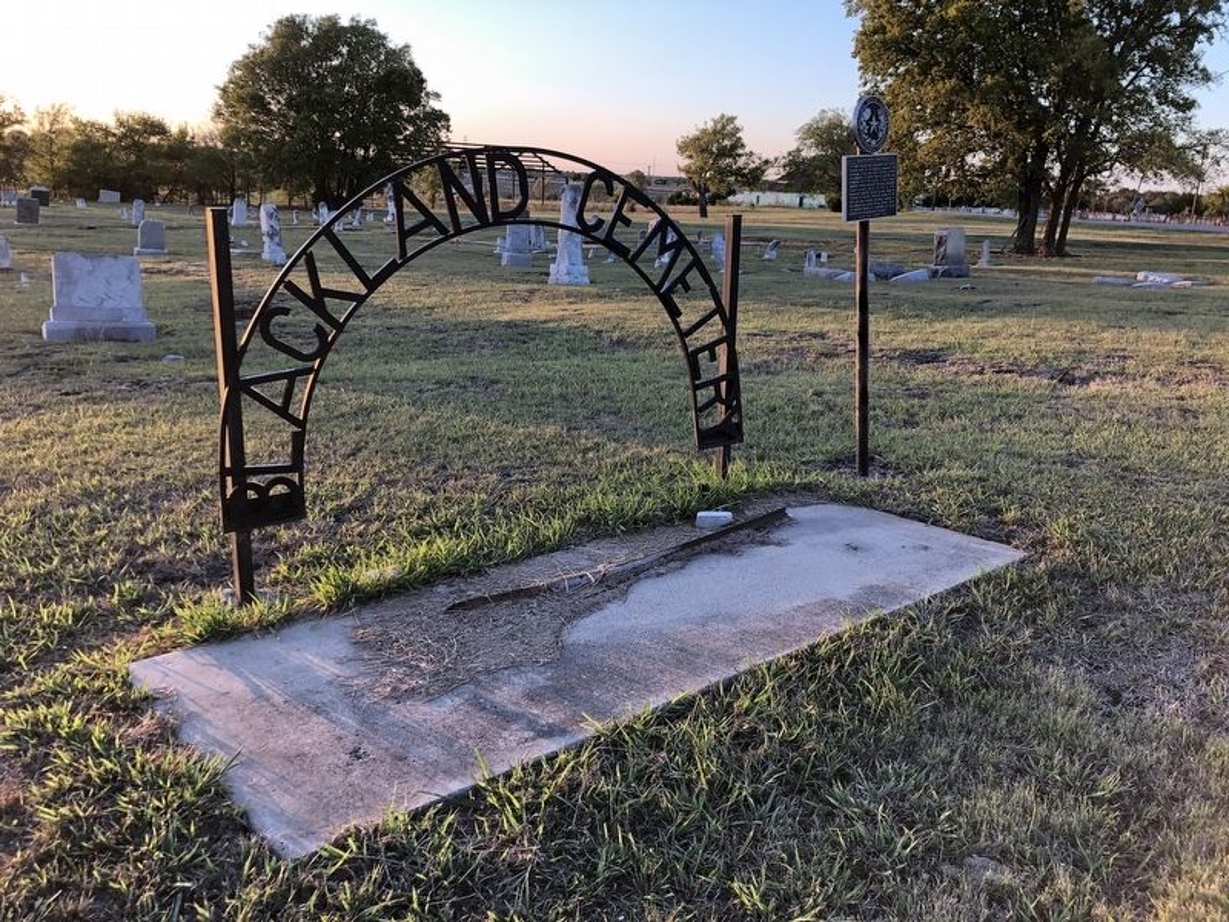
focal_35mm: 28
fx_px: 994
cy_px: 461
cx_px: 614
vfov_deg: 49.7
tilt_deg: -14.7
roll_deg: -1.7
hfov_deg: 63.4
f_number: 1.8
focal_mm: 4
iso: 32
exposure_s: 1/120
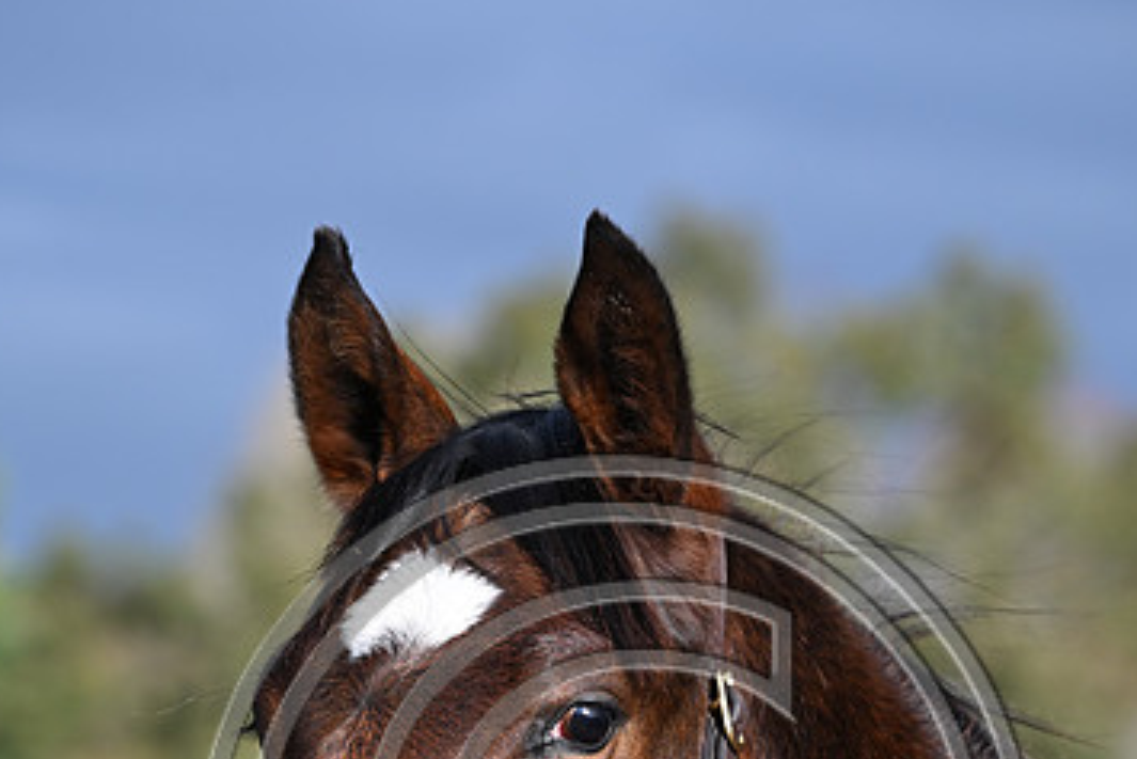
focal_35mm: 278
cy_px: 817
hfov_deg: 7.4
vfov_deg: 4.9
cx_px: 572
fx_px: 8783
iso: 320
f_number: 5.6
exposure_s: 1/1000
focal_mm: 170
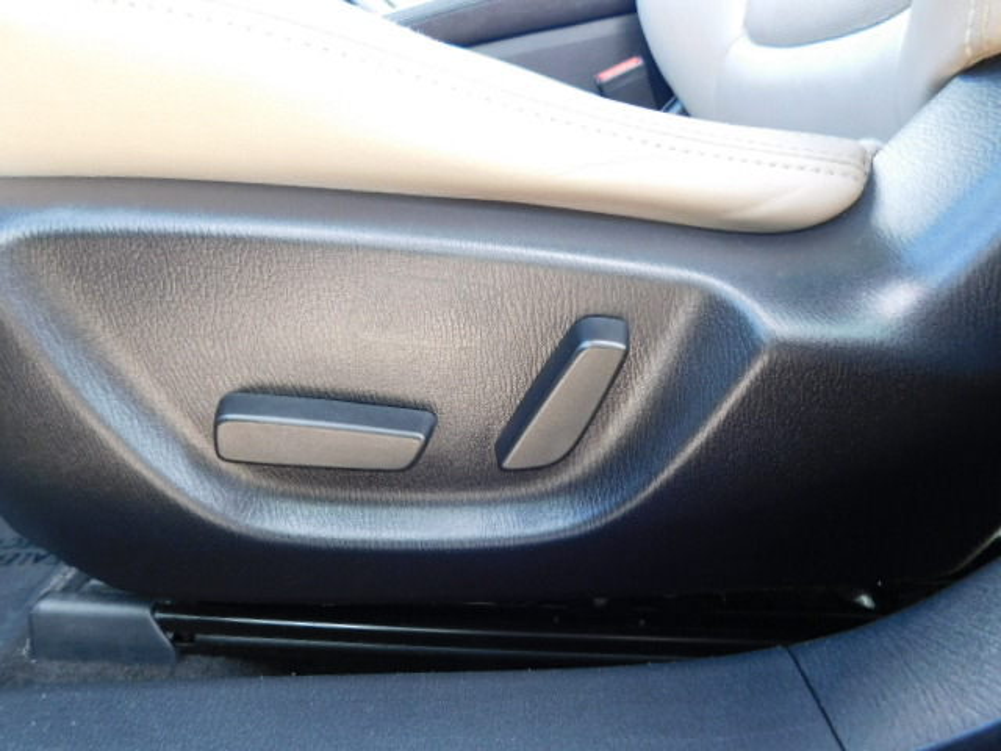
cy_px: 376
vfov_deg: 58.9
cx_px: 500
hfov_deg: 73.9
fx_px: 665
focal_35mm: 23
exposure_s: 1/30
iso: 160
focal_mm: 4
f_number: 3
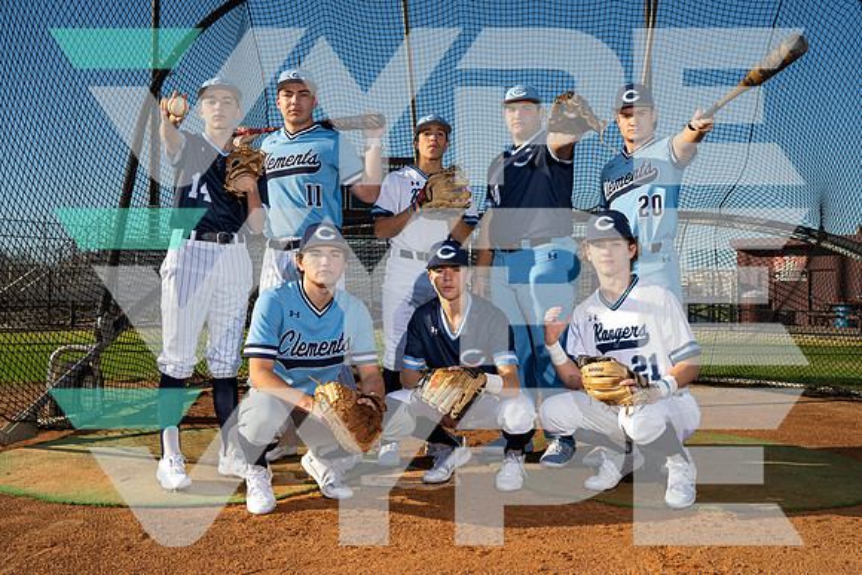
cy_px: 288
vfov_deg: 37.9
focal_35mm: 35
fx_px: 838
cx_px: 431
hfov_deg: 54.4
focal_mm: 35
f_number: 7.1
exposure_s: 1/250
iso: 64
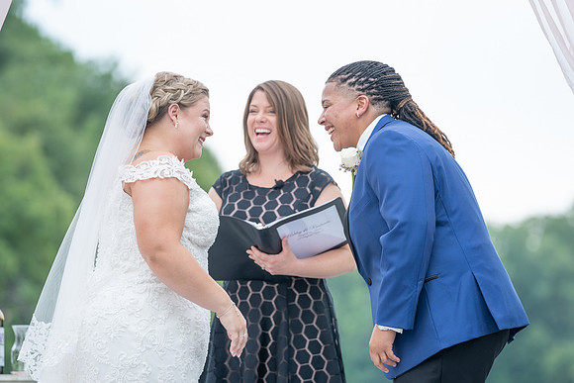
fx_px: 3509
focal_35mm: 220
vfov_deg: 6.2
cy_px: 206
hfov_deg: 9.4
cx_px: 309
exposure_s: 1/200
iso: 160
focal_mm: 198
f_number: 4
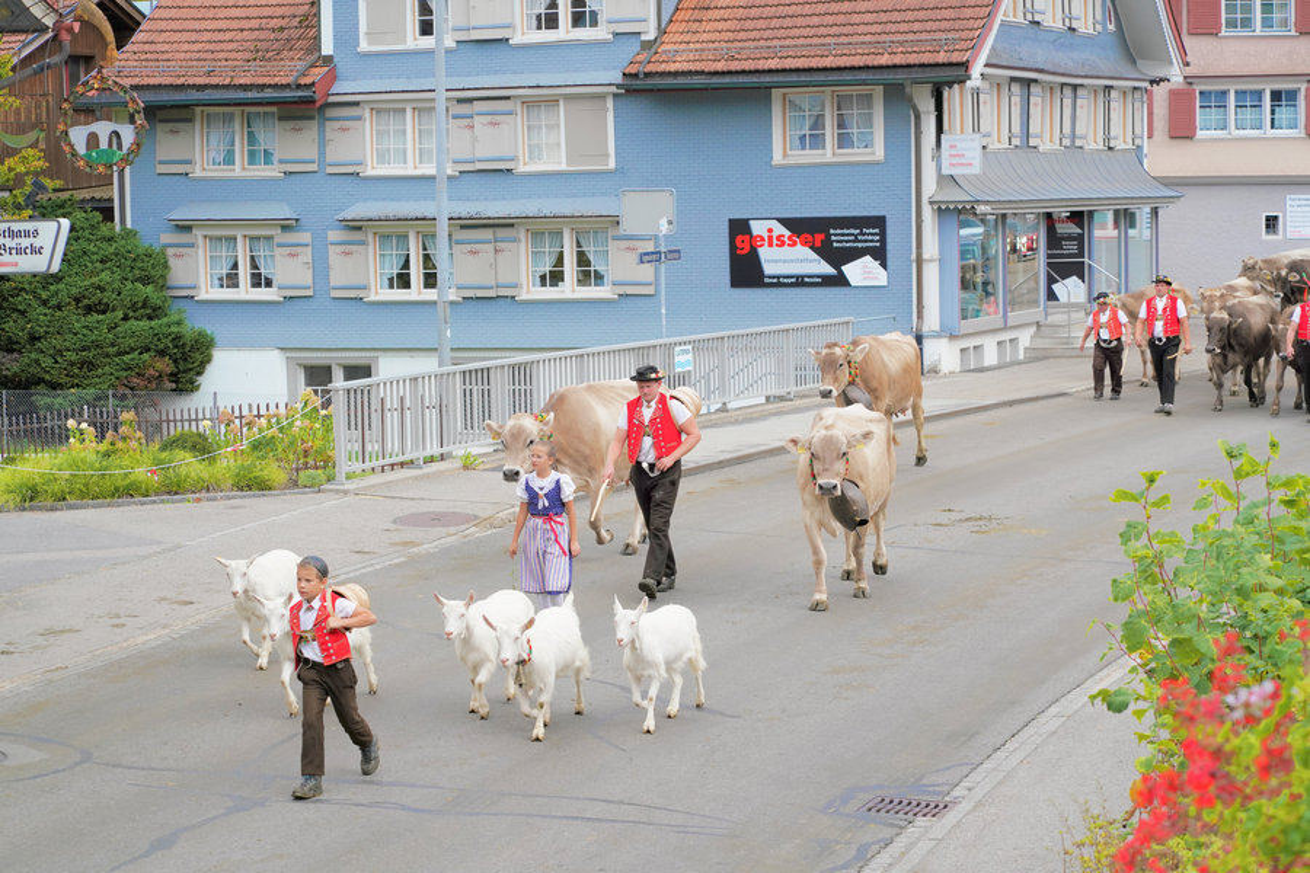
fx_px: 3093
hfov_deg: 23.9
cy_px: 436
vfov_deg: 16.1
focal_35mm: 85
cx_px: 655
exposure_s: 1/800
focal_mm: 85
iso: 640
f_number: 6.3
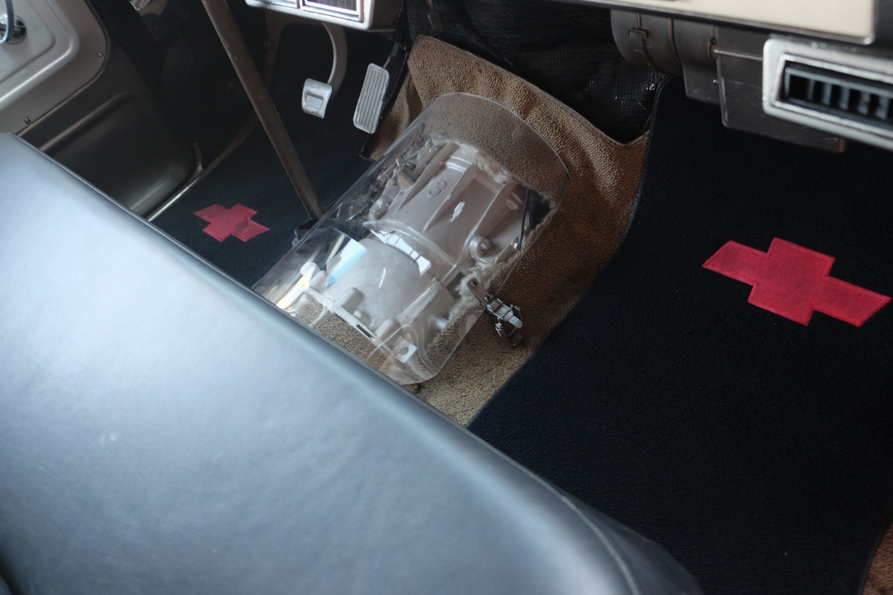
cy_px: 297
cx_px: 489
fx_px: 744
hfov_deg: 61.8
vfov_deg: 43.6
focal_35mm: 30
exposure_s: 1/15
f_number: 2.8
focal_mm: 18
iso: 400
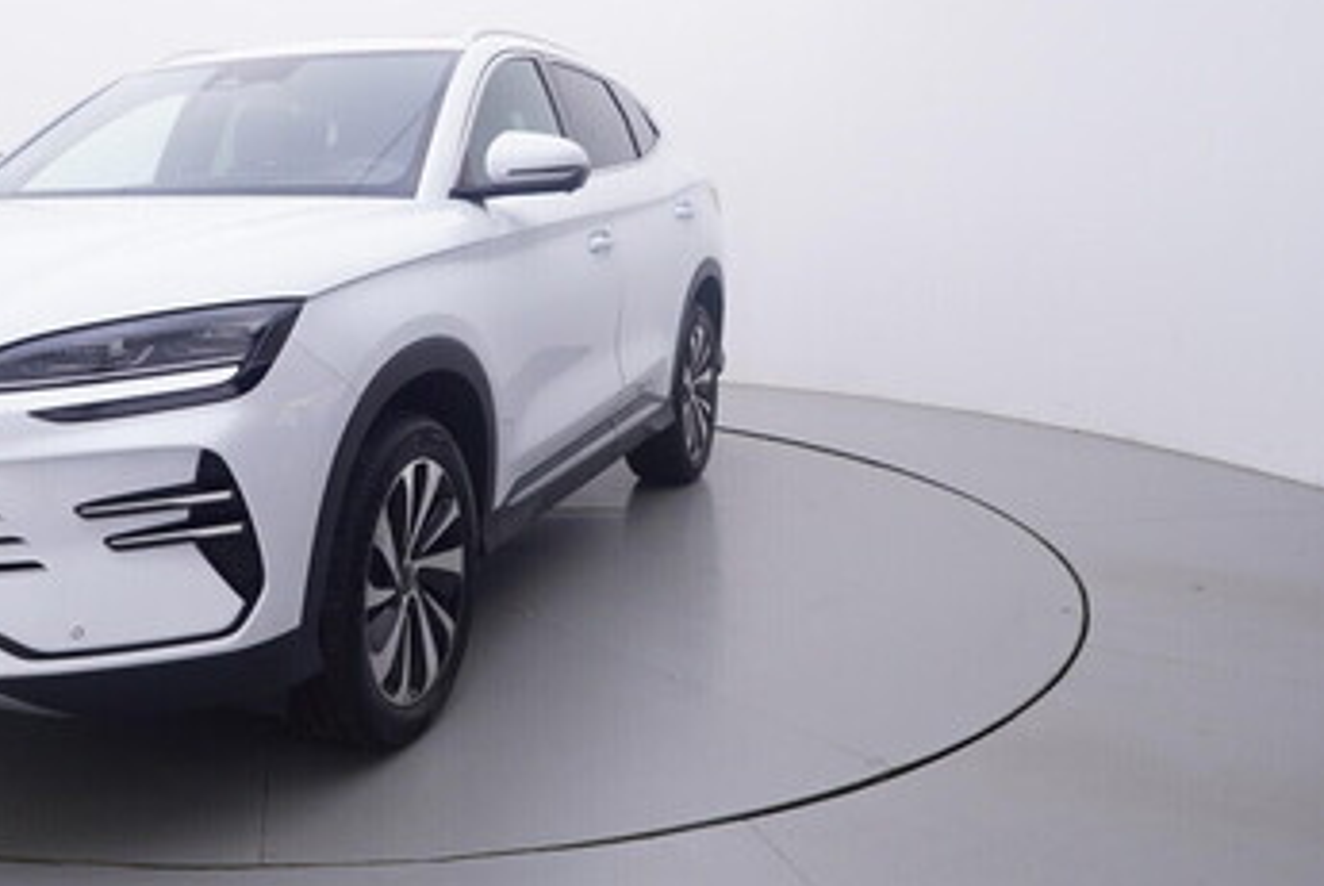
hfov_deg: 50.5
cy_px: 339
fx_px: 1318
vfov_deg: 37.0
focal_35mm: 36
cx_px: 286
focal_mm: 15
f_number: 5
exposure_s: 1/80
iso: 200
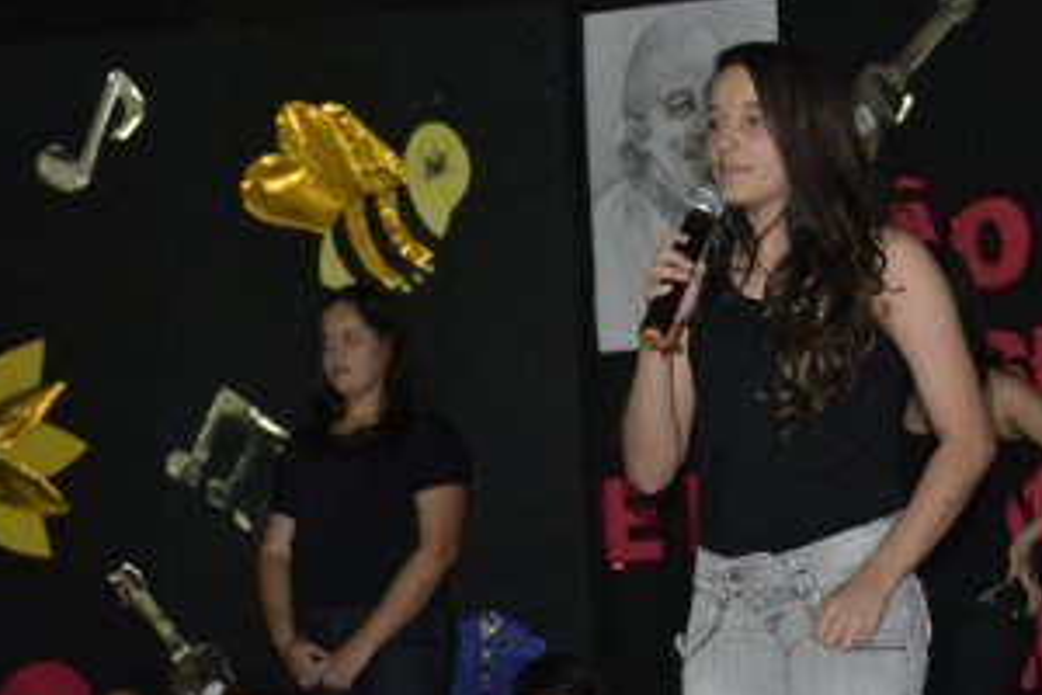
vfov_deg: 8.3
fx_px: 4775
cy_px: 513
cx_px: 691
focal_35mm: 165
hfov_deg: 12.4
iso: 3200
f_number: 5.3
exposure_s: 1/60
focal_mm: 66
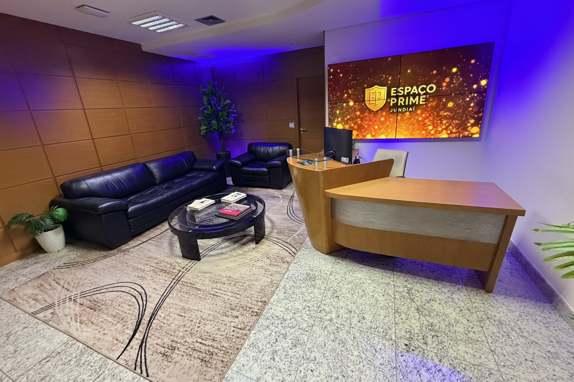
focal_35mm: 15
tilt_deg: -17.2
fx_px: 239
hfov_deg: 100.4
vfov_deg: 77.2
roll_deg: +4.3
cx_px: 285
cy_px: 180
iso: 640
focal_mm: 2.22
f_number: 2.2
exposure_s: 1/60
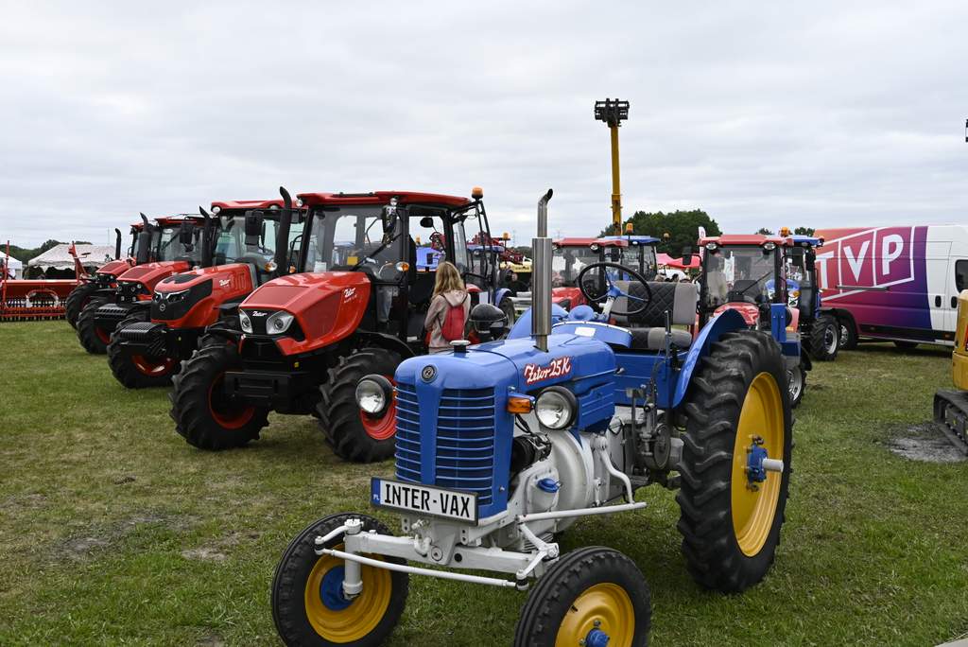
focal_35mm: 36
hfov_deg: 53.1
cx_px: 484
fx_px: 969
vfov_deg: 36.9
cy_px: 324
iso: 250
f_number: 8
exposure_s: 1/250
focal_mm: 36
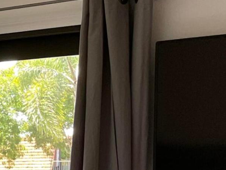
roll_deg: +1.2
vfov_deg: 11.3
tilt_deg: -5.4
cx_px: -229
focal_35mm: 126
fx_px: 823
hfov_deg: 13.4
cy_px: 251
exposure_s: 1/120
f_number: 1.6
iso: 80
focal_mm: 4.2
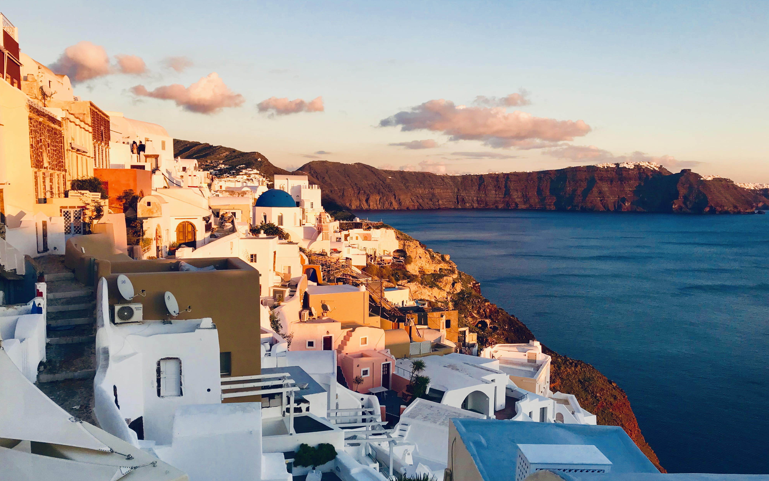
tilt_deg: -5.3
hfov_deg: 62.9
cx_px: 387
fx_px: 629
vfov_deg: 41.8
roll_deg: -0.6
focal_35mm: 30
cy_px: 256
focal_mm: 3.99
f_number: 1.8
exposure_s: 1/409
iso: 20
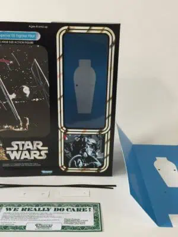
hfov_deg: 48.2
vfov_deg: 61.7
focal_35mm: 29
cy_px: 118
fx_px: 199
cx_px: 89
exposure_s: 1/33
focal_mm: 4.2
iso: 50
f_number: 2.2
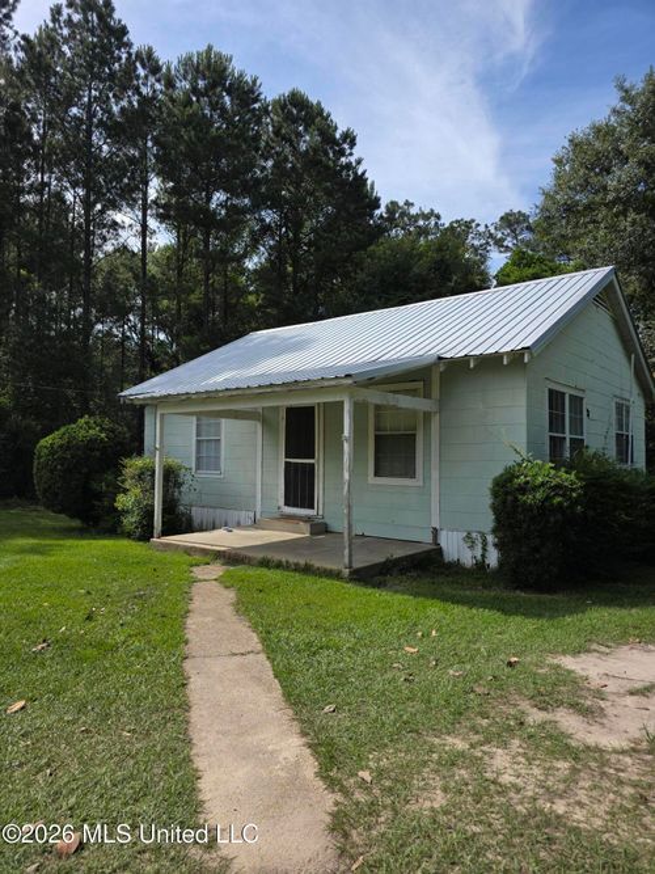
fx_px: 580
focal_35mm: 23
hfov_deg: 58.9
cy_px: 437
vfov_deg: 73.9
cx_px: 328
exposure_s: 1/5447
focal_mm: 6.3
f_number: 1.7
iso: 80
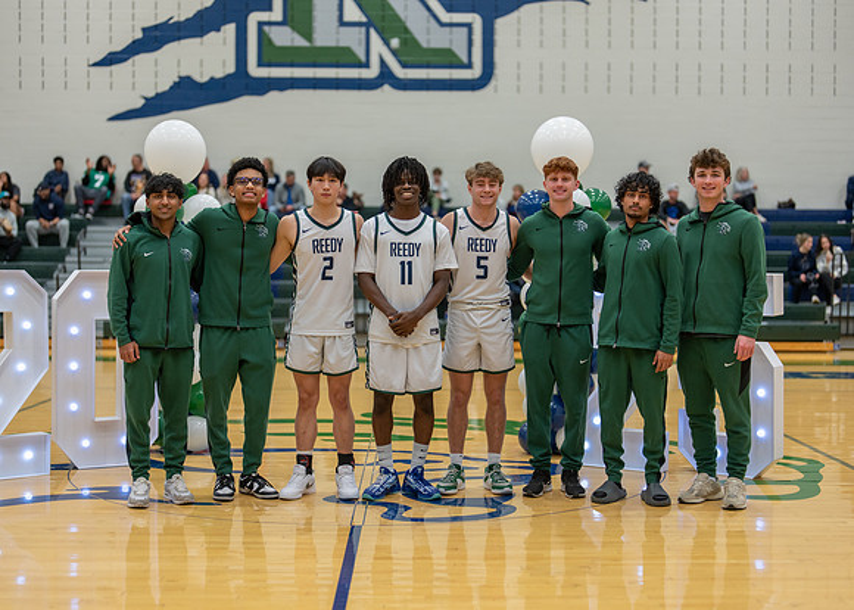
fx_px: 1270
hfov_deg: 37.2
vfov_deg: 27.0
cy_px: 305
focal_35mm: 52
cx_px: 427
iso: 320
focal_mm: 50
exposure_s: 1/400
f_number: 1.2
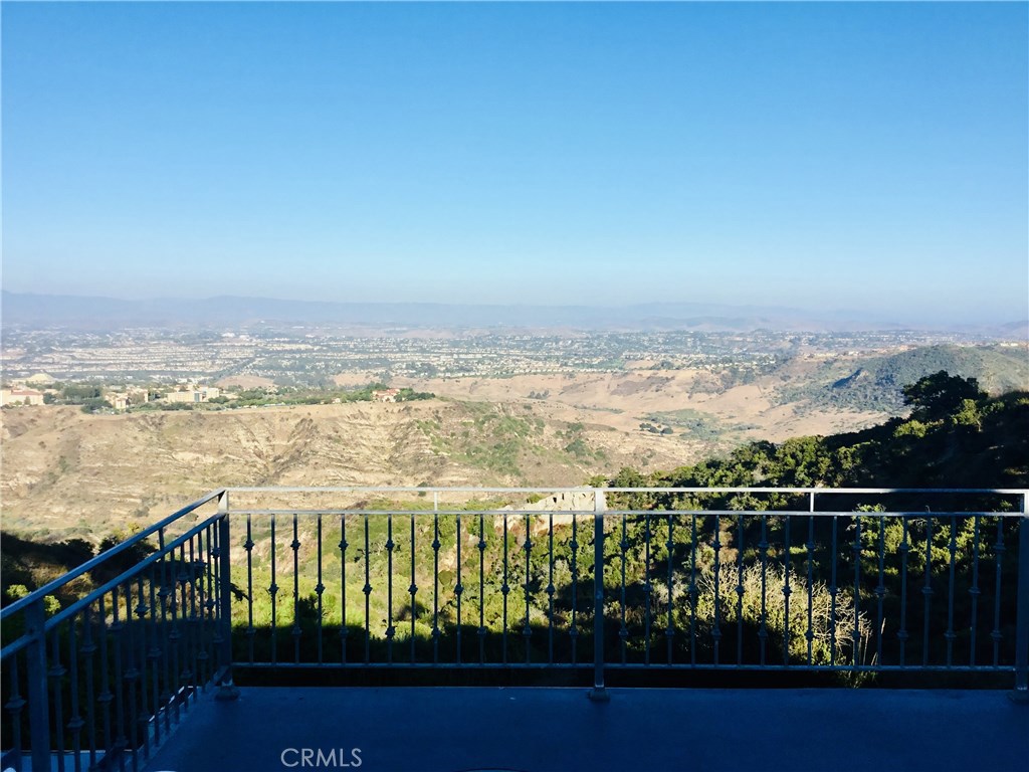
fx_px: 922
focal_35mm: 31
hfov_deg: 58.4
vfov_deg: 45.4
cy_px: 386
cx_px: 514
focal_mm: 3.3
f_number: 2.4
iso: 25
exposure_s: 1/1359
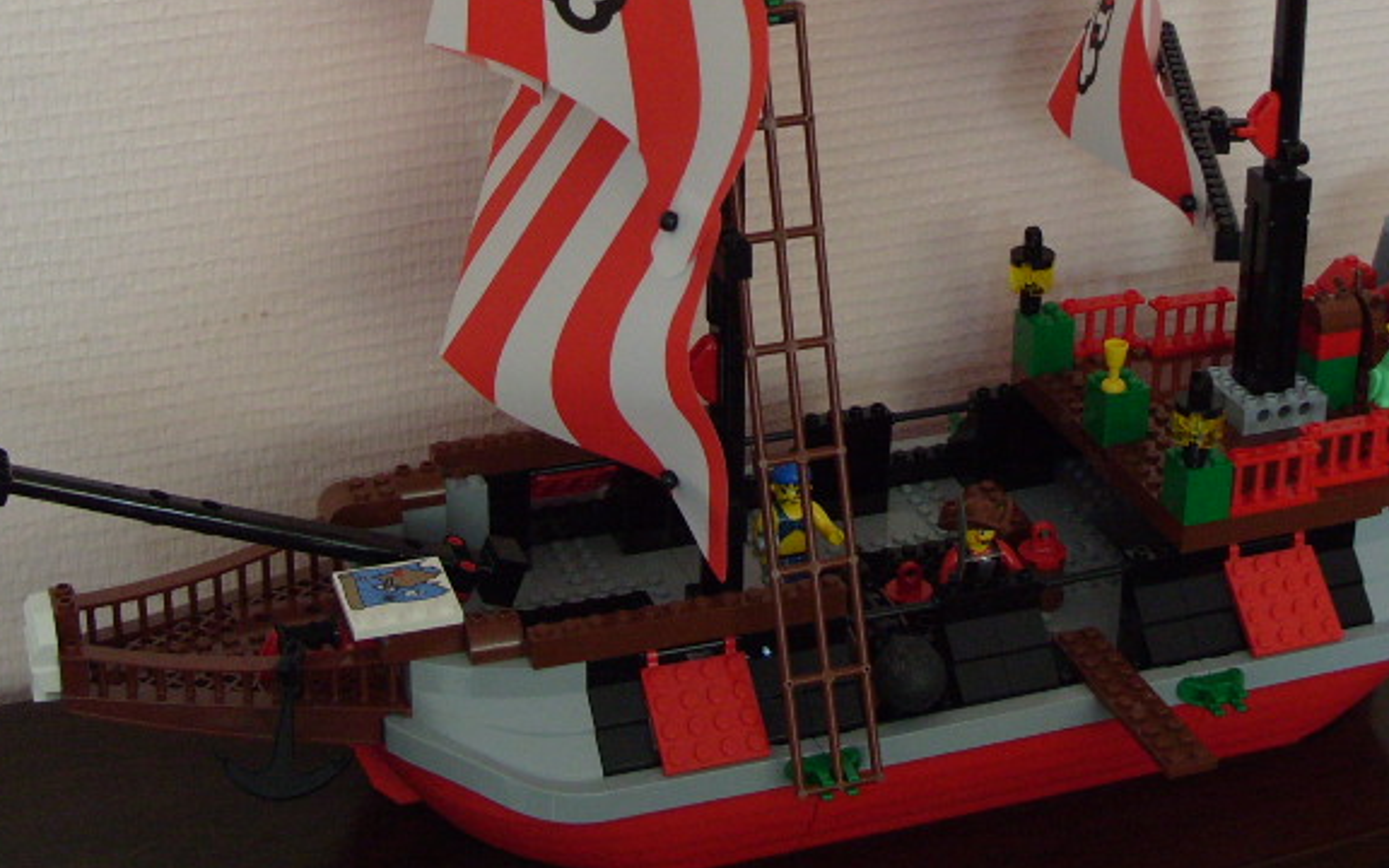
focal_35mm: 66
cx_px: 774
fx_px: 2498
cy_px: 5
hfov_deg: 31.0
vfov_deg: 19.2
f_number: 2.8
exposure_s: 1/20
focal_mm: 7.8
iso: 200
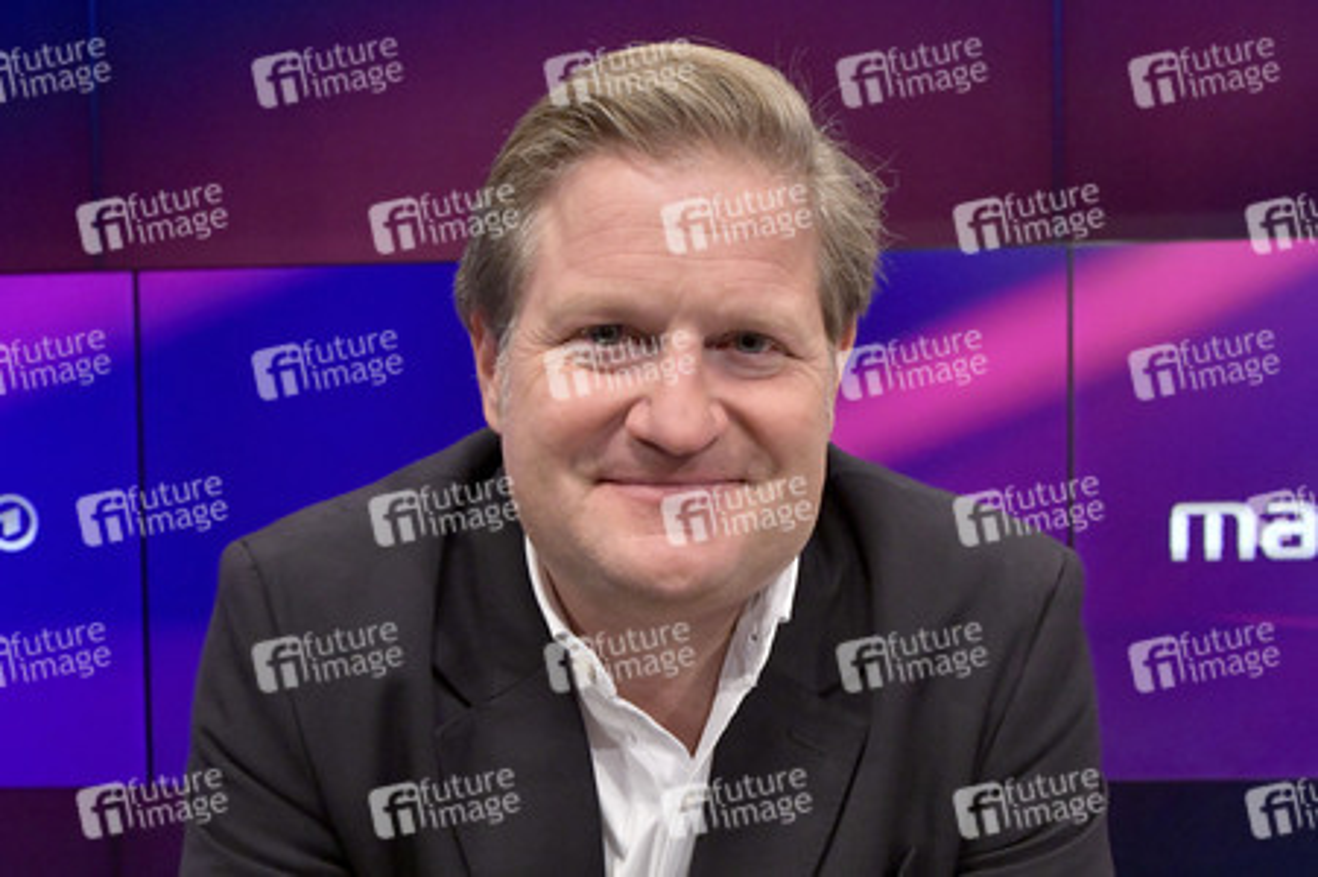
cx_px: 659
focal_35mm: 32
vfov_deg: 41.1
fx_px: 1171
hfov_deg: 58.8
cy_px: 438
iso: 2500
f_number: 6.3
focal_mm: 32
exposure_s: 1/200
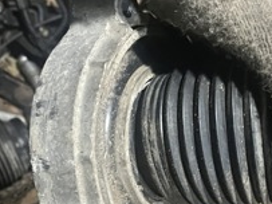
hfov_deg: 23.4
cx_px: 225
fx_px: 644
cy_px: 212
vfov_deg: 17.5
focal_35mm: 82
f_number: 1.6
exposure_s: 1/25
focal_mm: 5.1
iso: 500
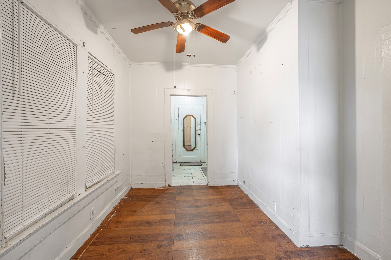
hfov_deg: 100.4
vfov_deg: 77.2
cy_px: 130
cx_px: 196
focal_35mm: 15
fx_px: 163
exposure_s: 1
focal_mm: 15
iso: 100
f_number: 9
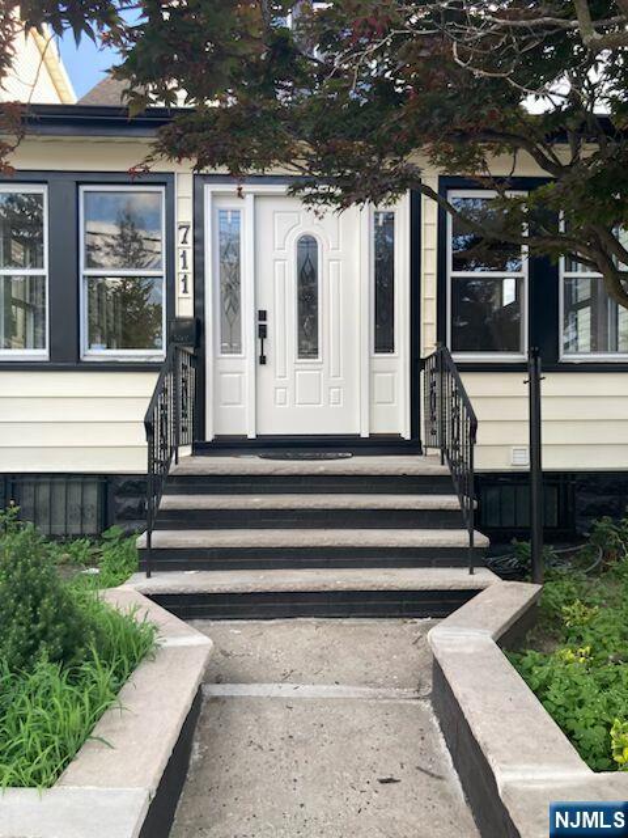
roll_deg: -0.7
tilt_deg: +0.7
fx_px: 677
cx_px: 314
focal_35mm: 28
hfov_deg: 49.7
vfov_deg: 63.4
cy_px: 419
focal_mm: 3.99
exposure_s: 1/154
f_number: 1.8
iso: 20
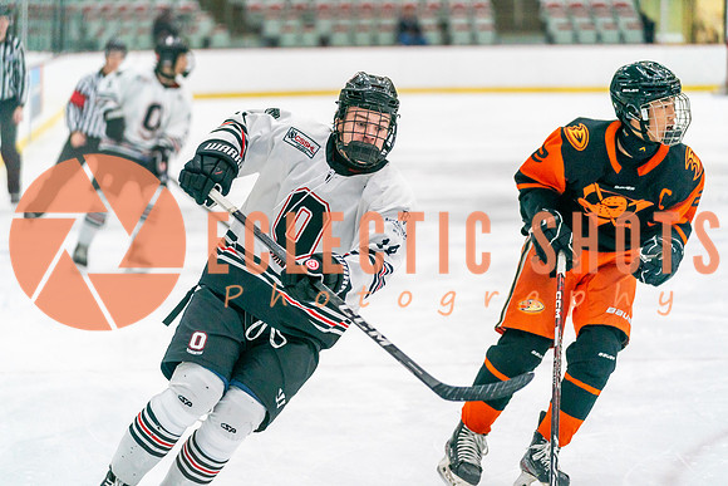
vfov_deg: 11.3
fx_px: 2447
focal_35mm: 121
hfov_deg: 16.9
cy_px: 243
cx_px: 364
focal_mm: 121
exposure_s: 1/1250
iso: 3200
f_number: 2.8
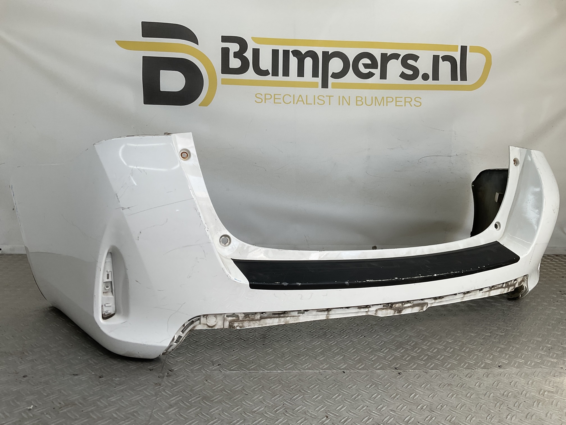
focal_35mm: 29
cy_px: 212
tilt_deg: -8.7
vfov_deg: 48.2
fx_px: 474
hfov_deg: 61.7
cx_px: 283
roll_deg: -1.7
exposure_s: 1/394
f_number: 1.8
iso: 16
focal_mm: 3
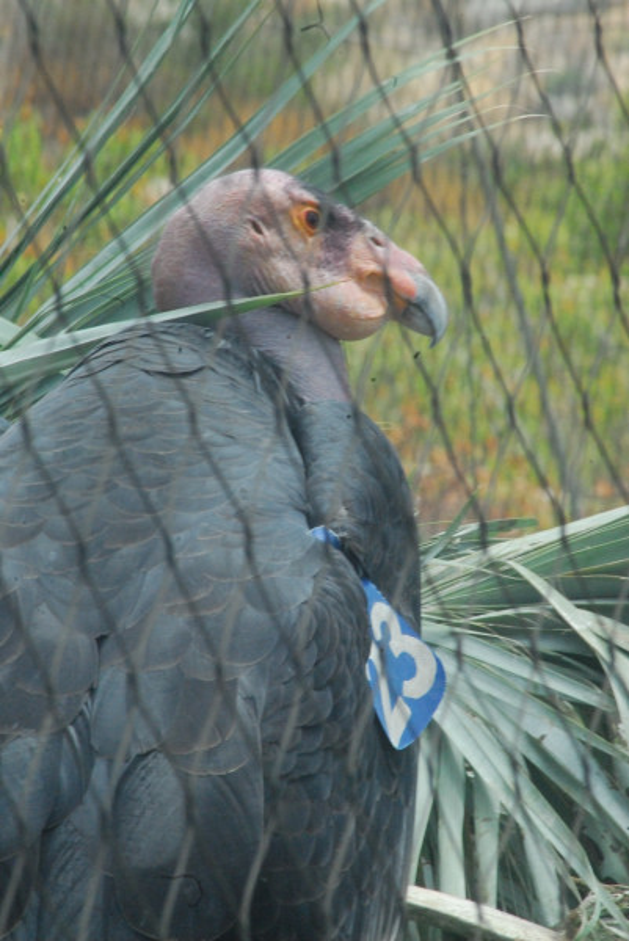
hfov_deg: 3.1
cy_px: 470
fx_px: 11772
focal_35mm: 450
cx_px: 314
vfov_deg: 4.6
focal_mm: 300
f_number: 32
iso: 1600
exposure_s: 1/90
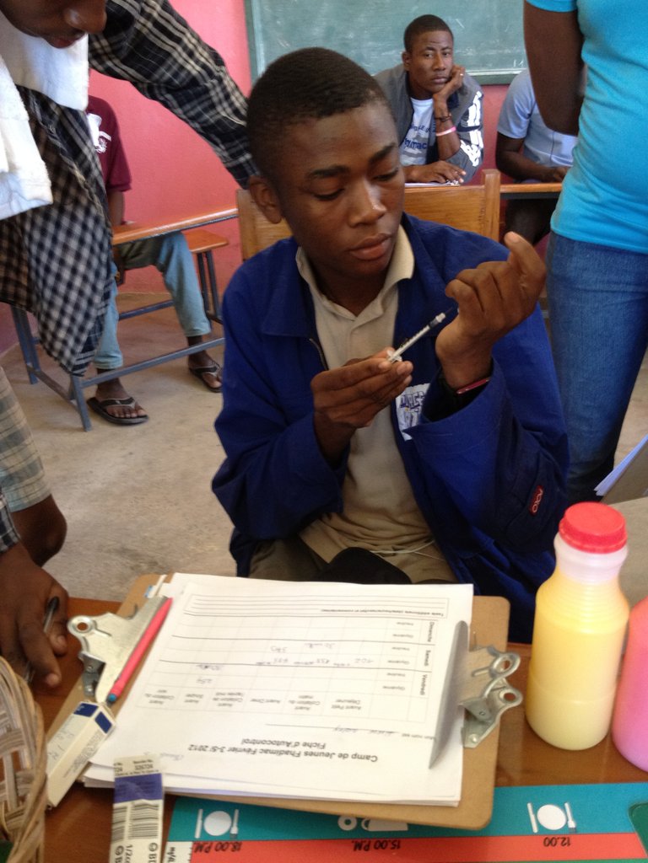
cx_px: 324
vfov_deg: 52.6
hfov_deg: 40.7
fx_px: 874
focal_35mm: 35
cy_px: 432
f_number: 2.4
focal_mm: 4.28
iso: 160
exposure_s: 1/20
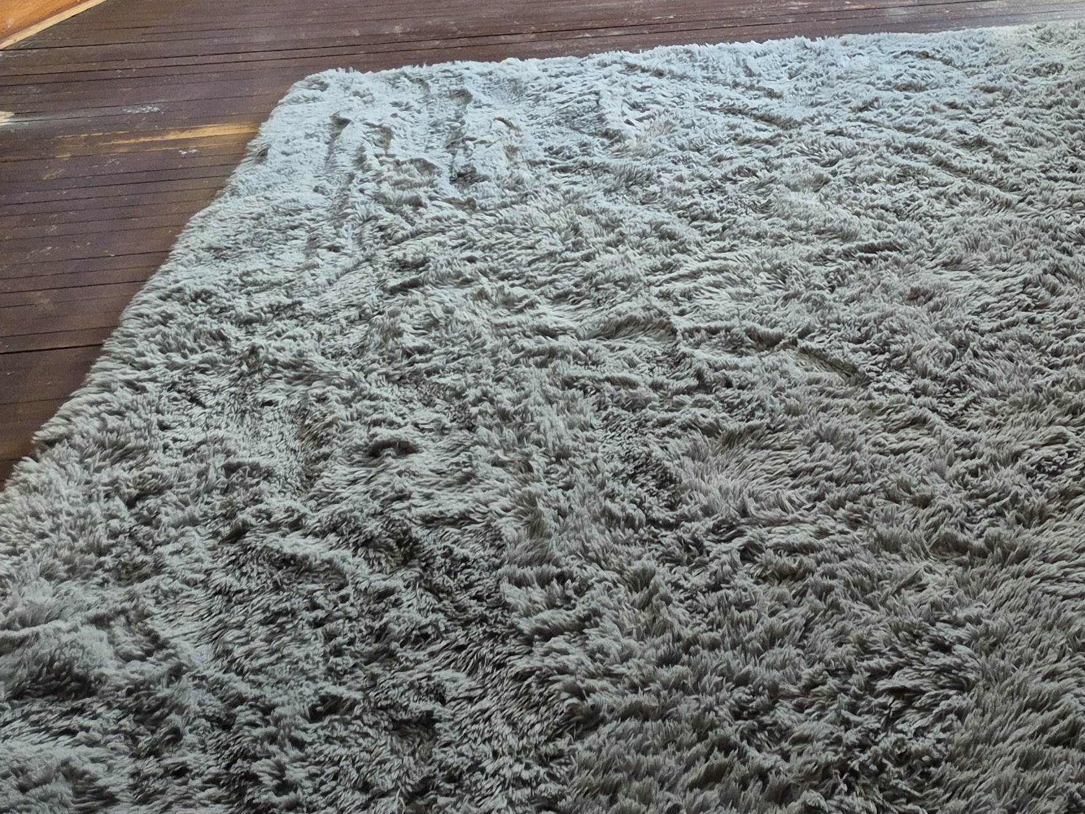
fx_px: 1724
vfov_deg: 24.3
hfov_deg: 32.9
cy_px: -148
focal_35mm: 55
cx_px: 999
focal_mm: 5.4
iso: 250
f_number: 1.8
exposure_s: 1/120
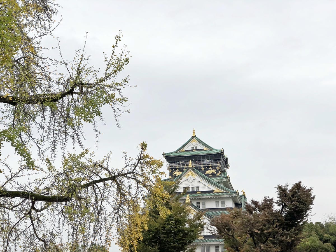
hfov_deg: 33.8
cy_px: 126
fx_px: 553
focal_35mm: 57
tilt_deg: +16.8
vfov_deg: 25.7
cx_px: 168
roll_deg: +0.5
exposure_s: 1/445
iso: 20
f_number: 2.8
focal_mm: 6.6
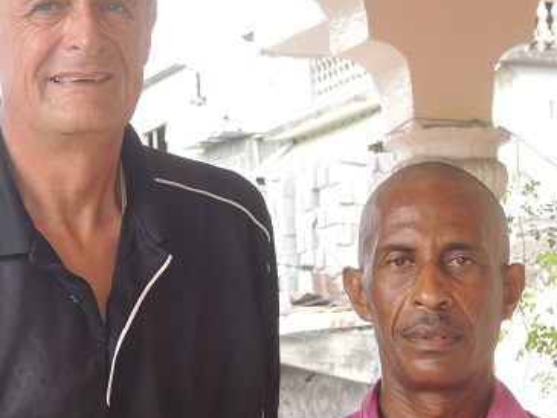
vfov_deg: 13.1
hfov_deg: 17.3
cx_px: 157
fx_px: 1819
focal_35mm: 113
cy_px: 304
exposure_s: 1/80
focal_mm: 9.9
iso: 110
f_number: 4
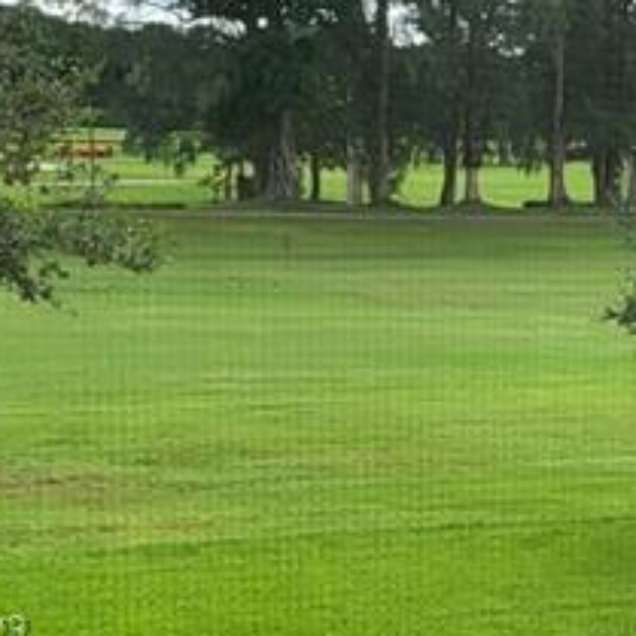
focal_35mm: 122
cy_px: 633
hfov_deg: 13.7
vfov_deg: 14.1
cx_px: 840
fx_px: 2536
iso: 40
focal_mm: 5
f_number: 1.8
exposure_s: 1/1105
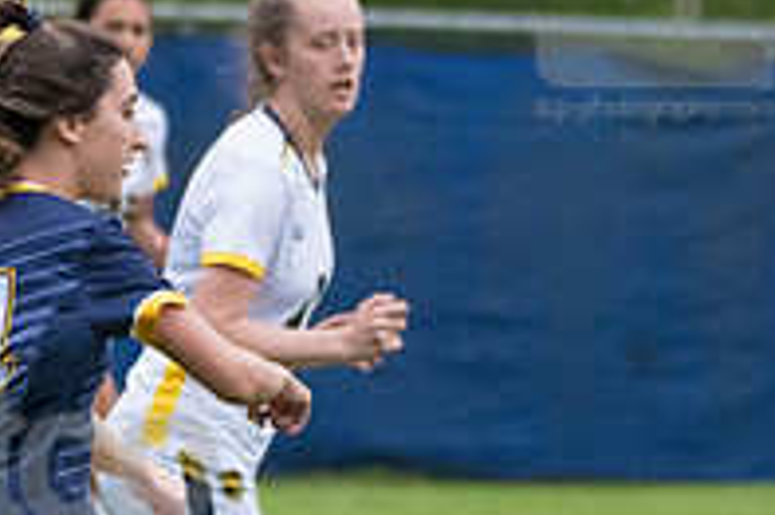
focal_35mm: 1059
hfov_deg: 1.9
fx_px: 22778
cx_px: 98
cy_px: 523
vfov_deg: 1.3
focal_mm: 240
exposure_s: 1/1600
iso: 4000
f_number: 5.6
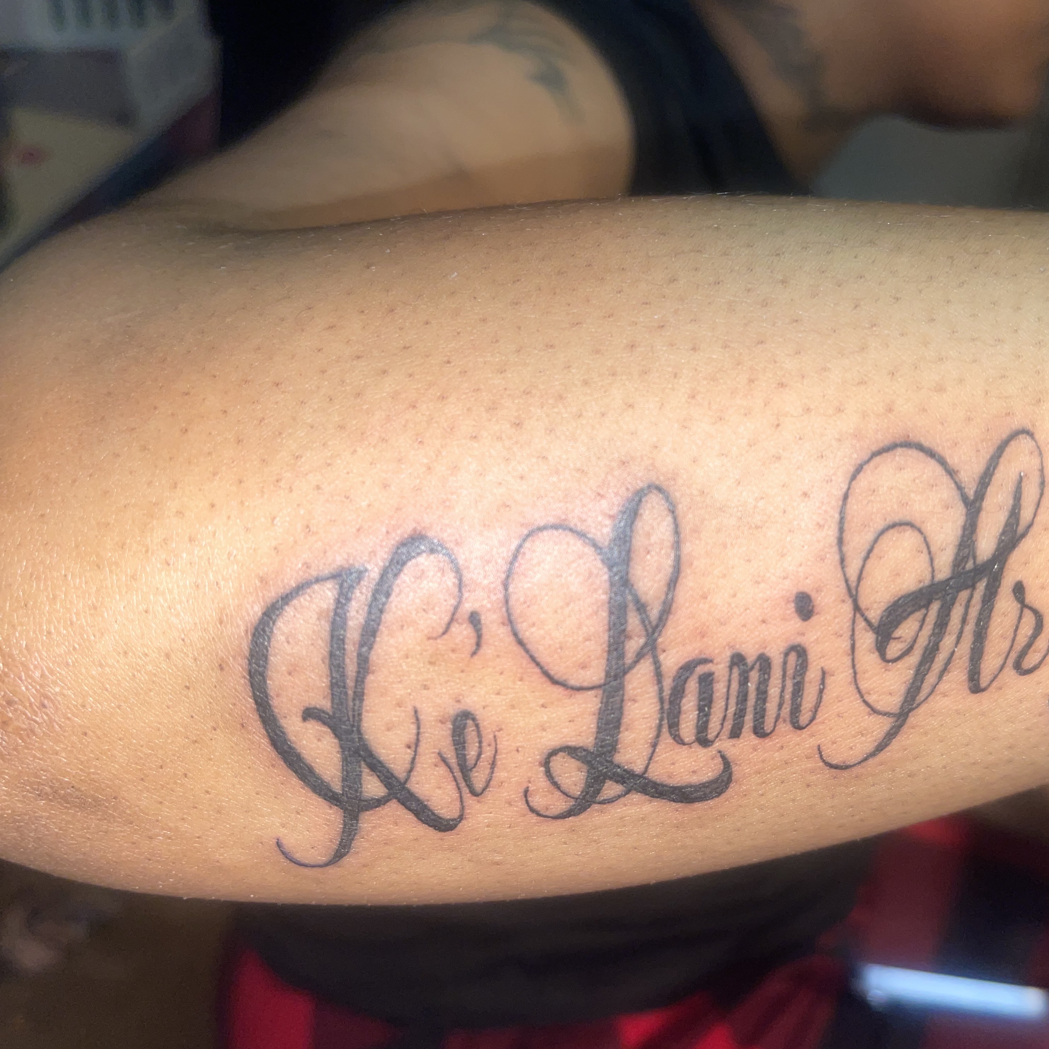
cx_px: 645
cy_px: 520
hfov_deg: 53.5
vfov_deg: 54.0
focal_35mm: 30
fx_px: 1029
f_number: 1.6
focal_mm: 5.1
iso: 32
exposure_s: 1/59
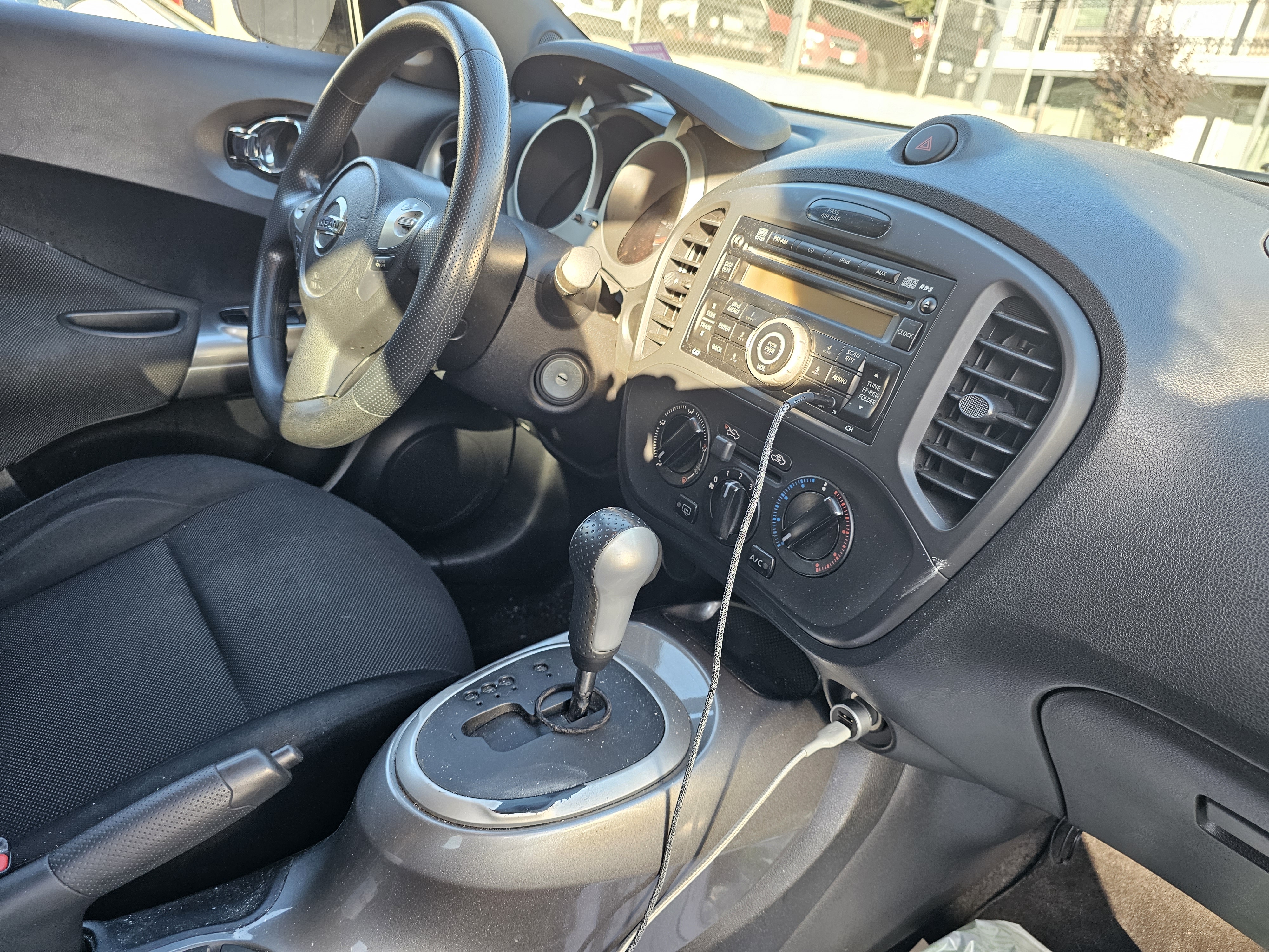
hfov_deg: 73.9
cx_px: 634
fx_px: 843
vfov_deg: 58.9
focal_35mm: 23
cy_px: 476
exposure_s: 1/180
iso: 250
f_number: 1.7
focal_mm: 6.3
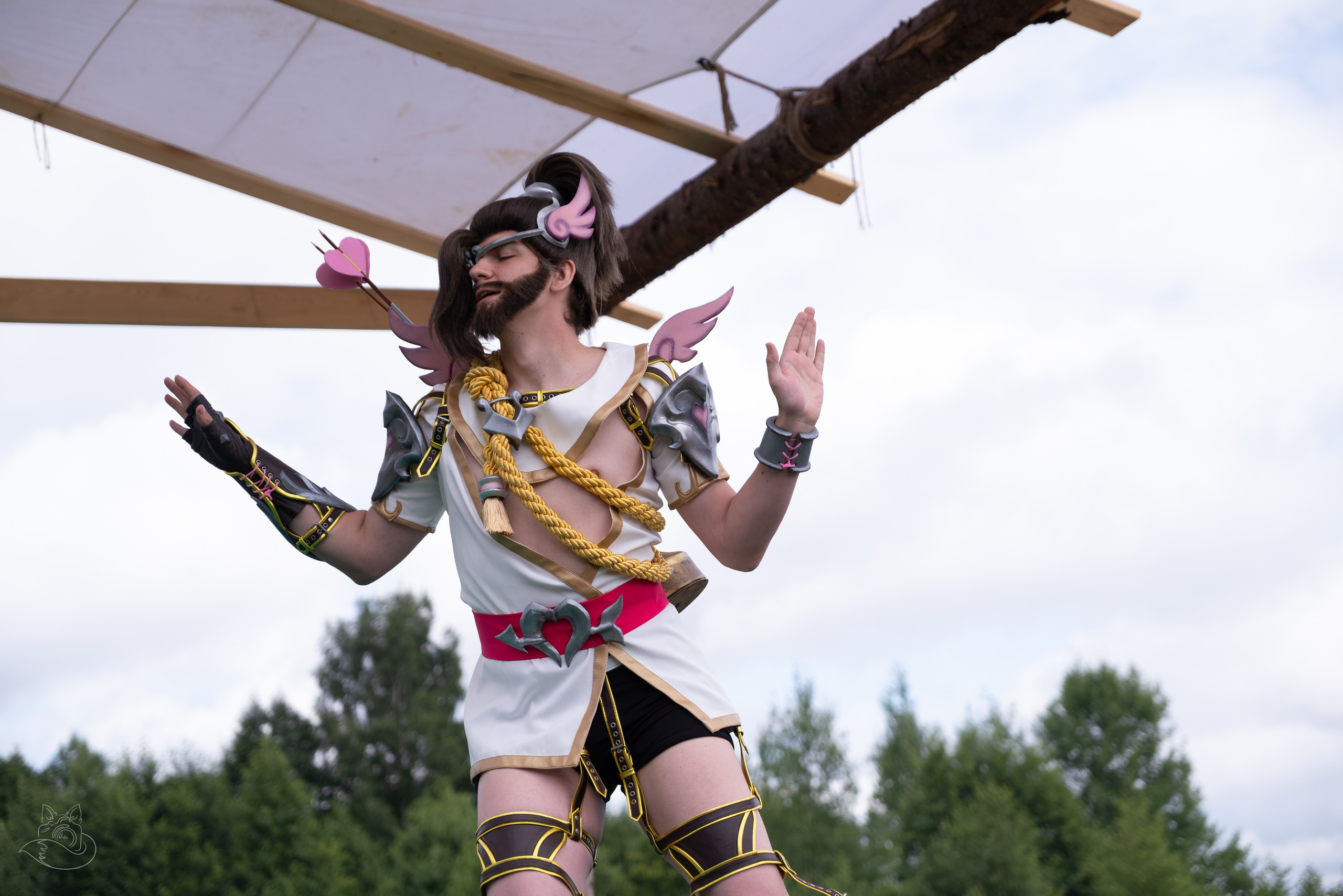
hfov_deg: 24.5
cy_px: 448
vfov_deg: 16.5
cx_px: 672
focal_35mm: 83
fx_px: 3096
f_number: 3.2
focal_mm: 55
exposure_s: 1/1600
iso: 200
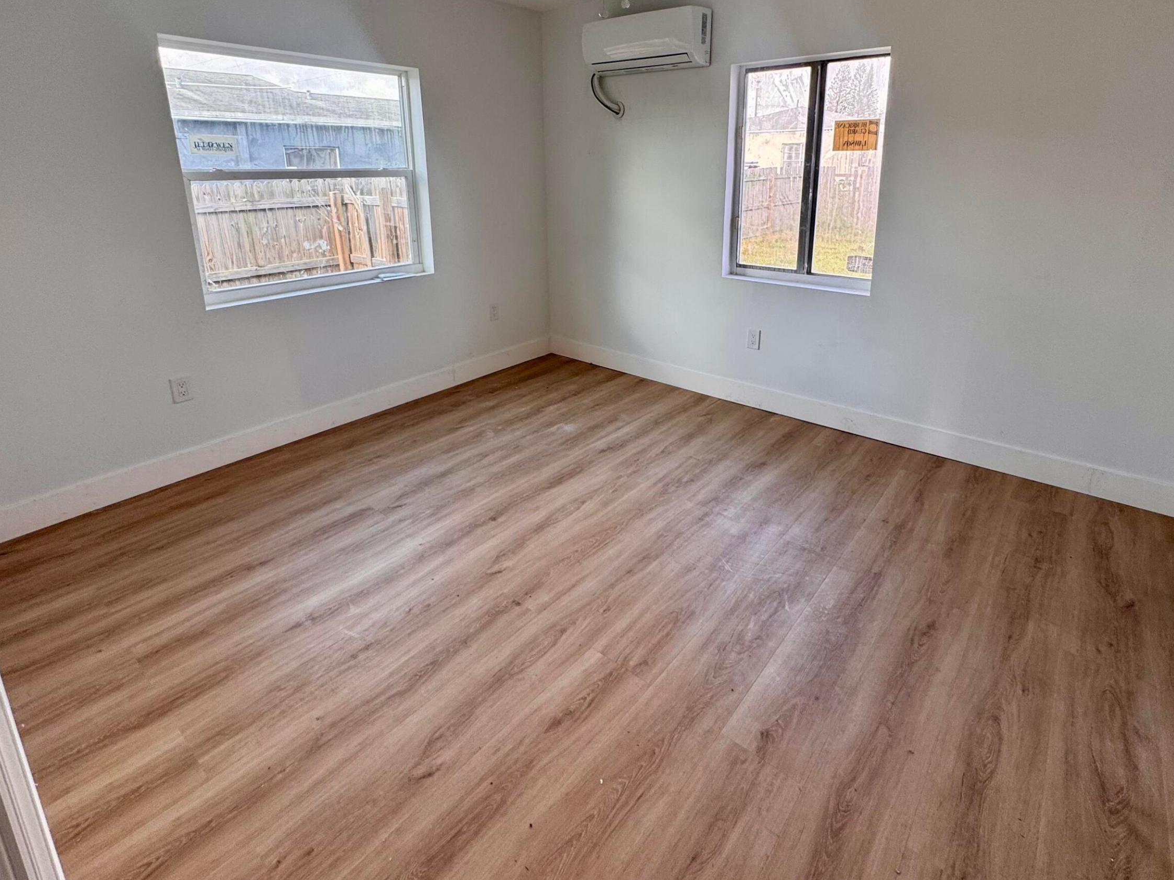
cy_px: 318
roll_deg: +0.6
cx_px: 612
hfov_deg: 87.7
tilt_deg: -14.9
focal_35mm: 18
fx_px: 610
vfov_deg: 70.2
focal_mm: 2.22
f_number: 2.2
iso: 64
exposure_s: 1/99
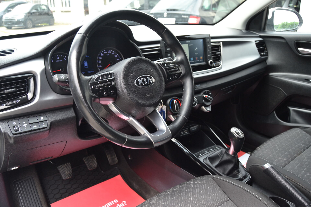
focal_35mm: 30
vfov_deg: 43.6
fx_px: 259
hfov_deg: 61.9
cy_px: 104
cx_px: 156
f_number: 5.6
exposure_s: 1/125
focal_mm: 20
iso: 320
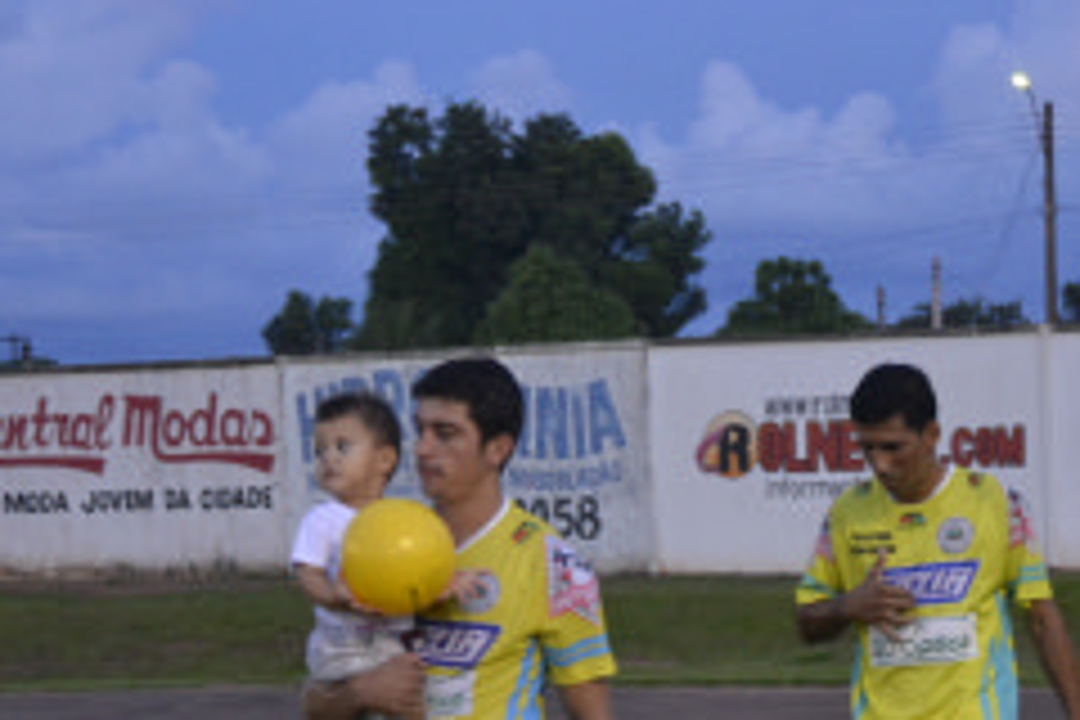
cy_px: 727
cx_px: 788
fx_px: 4500
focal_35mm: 150
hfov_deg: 13.6
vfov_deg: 9.1
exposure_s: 1/60
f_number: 4.8
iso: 1400
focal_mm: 48
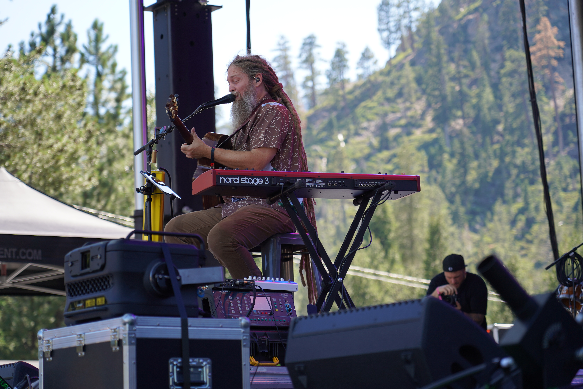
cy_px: 194
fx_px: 1700
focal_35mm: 105
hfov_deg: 19.5
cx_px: 292
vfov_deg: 13.0
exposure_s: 1/200
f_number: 4
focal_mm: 105
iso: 100
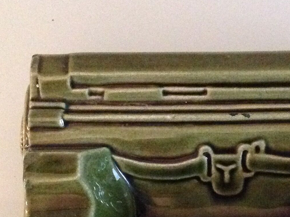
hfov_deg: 21.6
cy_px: 238
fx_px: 753
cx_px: 224
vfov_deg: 15.9
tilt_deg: -78.7
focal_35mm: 90
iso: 800
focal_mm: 4.28
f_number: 2.4
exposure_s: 1/17
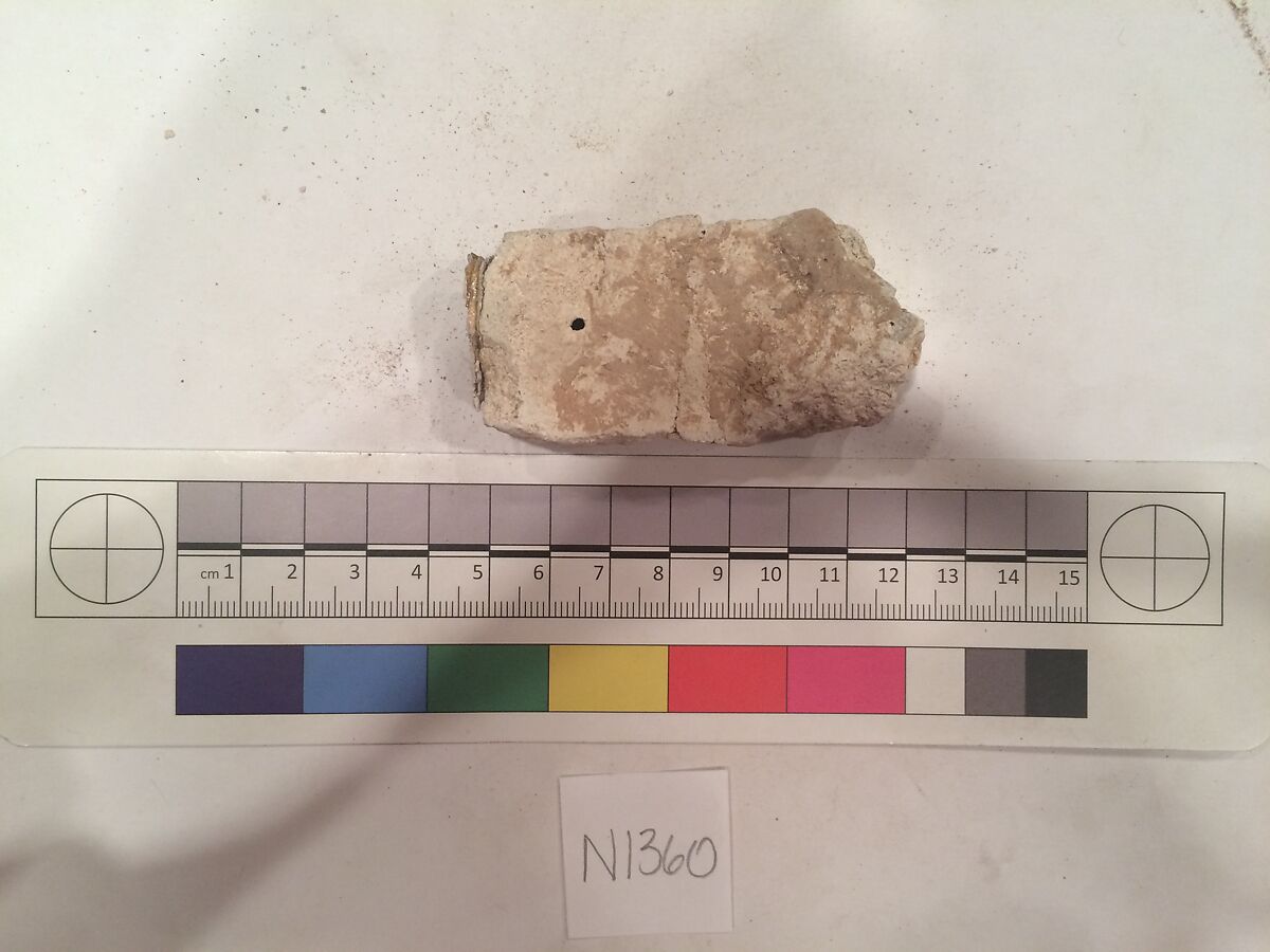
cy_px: 476
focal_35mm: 29
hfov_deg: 61.7
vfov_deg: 48.2
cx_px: 635
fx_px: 1064
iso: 50
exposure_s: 1/30
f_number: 2.2
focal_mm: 4.15
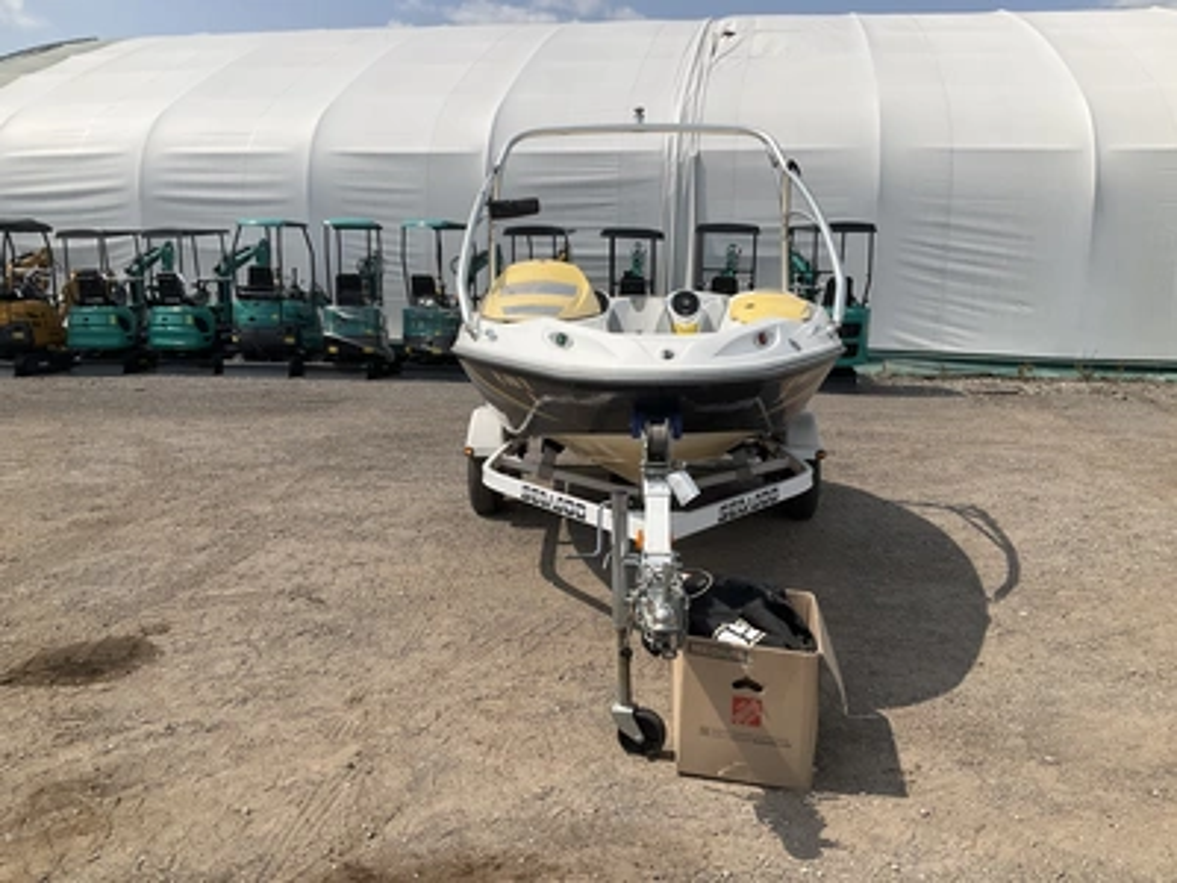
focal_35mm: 29
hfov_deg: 61.7
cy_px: 442
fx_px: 986
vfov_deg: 48.2
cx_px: 588
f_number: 1.8
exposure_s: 1/3322
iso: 25
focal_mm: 3
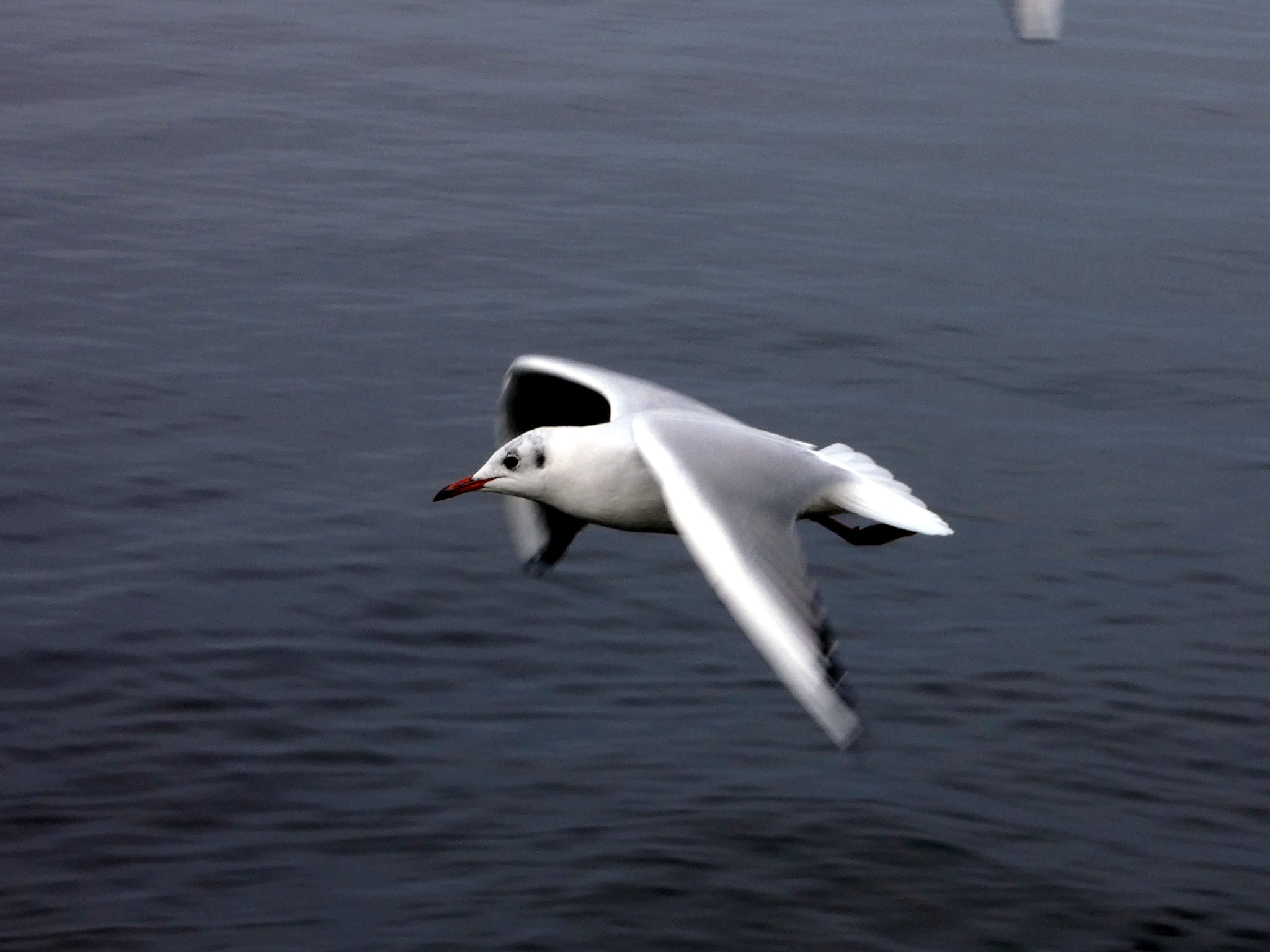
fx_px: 3302
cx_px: 635
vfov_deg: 16.4
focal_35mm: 90
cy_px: 476
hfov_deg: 21.8
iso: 80
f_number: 6.3
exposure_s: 1/250
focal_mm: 16
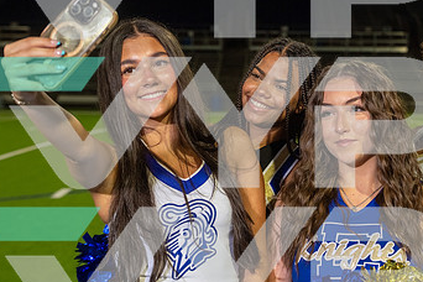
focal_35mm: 78
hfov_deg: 25.8
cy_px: 123
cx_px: 291
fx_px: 916
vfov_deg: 17.5
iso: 1000
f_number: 4
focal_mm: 46
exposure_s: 1/200
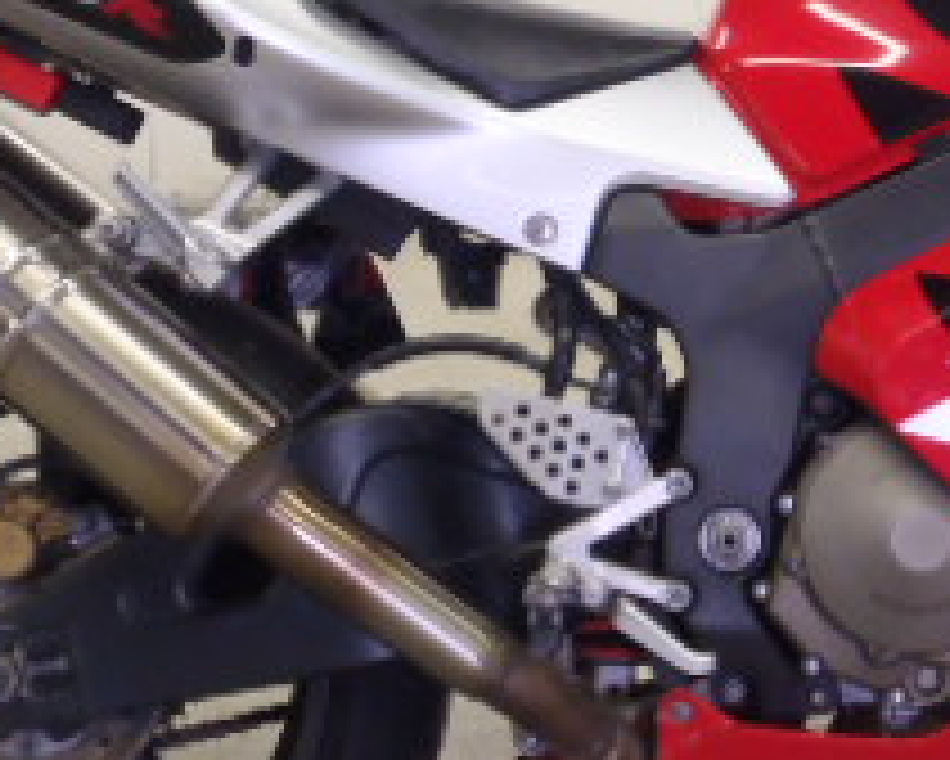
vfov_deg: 18.5
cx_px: 869
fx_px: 2335
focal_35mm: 83
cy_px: 306
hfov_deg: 22.4
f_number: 3.5
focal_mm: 5
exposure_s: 1/20
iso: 200
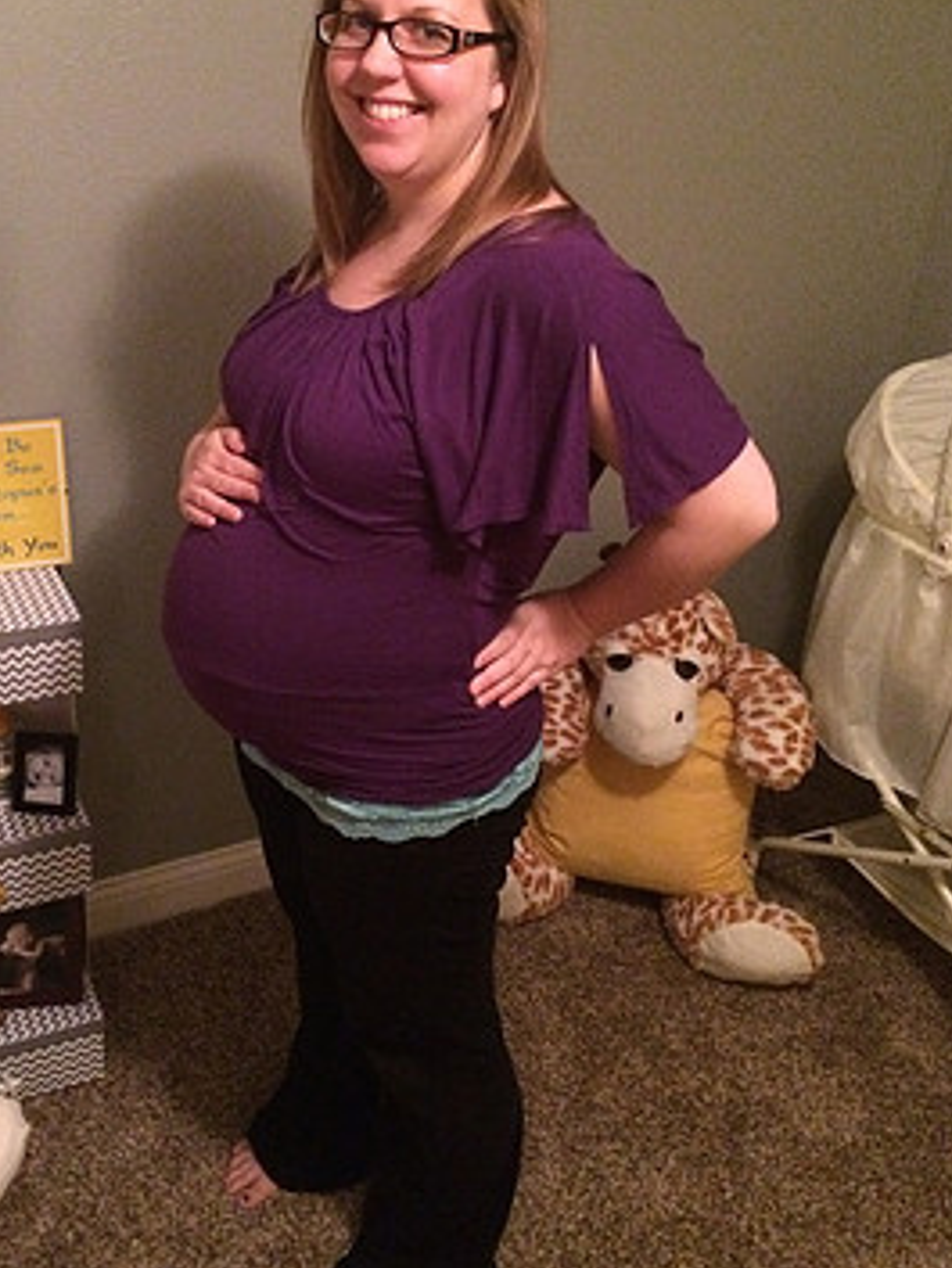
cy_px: 532
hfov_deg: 38.5
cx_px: 370
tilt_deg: -23.7
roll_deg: -2.1
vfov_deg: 49.9
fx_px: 1356
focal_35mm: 37
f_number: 2.2
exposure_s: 1/15
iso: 640
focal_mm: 4.15
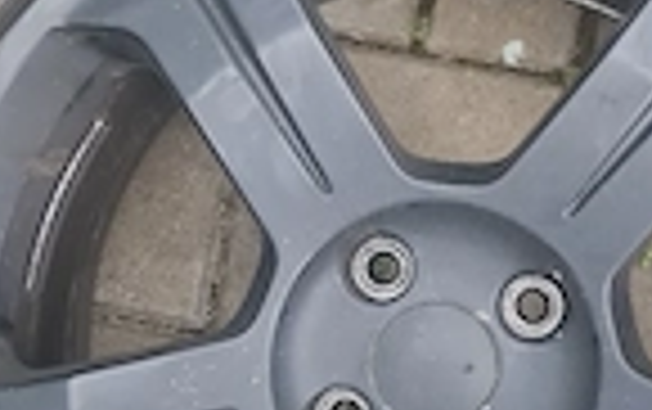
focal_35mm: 73
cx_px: 459
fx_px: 1299
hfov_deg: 27.9
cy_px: 266
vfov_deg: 17.9
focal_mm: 7
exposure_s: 1/100
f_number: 1.8
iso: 80
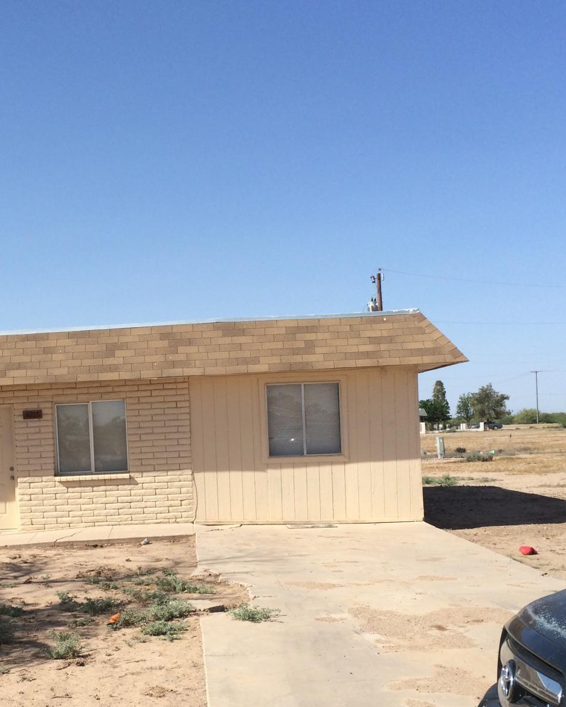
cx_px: 138
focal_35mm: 50
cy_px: 462
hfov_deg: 29.7
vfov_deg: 37.0
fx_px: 1047
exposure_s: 1/2740
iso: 32
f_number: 2.2
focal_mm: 4.12
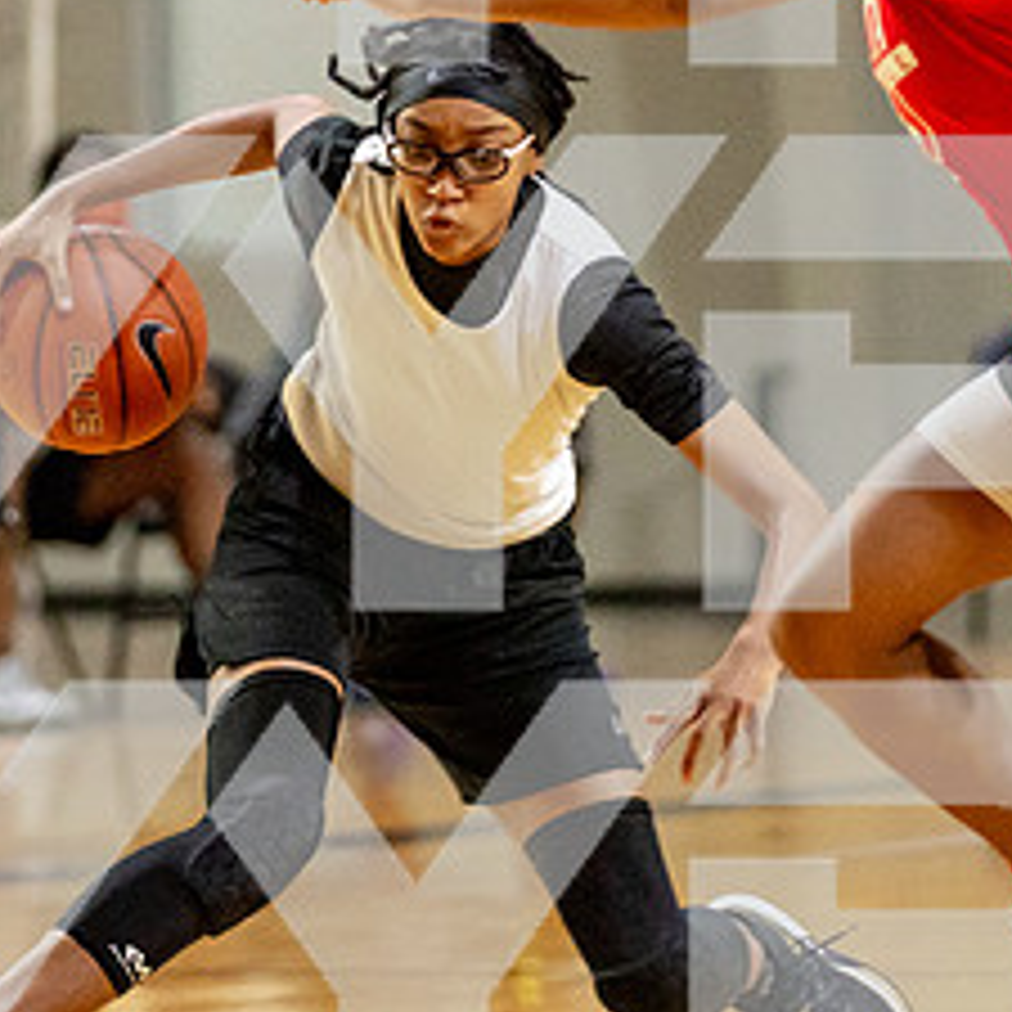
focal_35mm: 418
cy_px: 310
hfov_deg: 4.2
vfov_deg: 4.2
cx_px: 514
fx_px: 13826
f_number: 2.8
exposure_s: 1/800
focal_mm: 138
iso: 2500
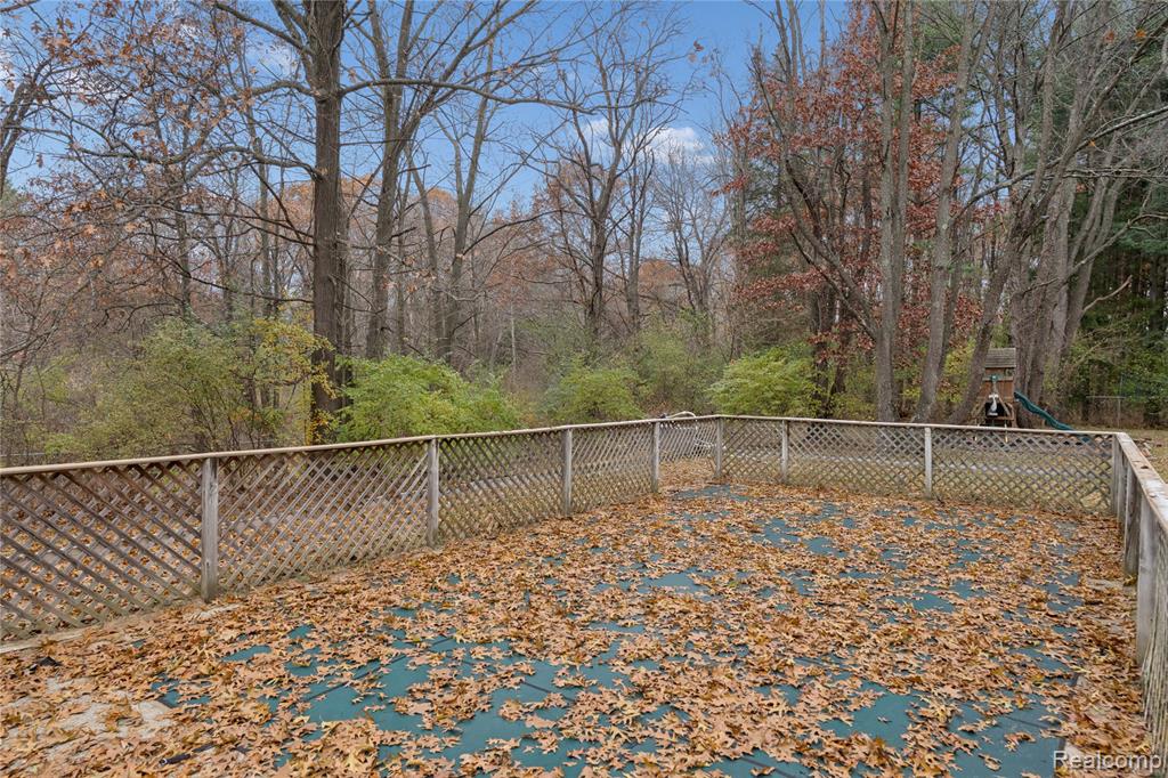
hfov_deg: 81.2
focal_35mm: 21
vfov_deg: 59.5
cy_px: 389
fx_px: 681
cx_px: 584
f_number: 8
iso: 320
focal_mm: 21
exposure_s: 1/160
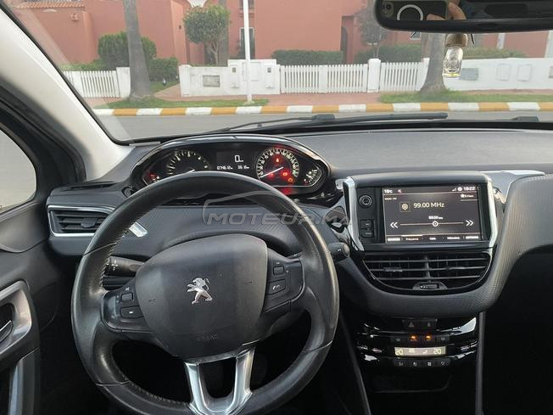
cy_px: 208
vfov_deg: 53.1
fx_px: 415
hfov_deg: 67.3
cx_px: 276
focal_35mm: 26
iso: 320
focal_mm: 4.2
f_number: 1.6
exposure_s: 1/50
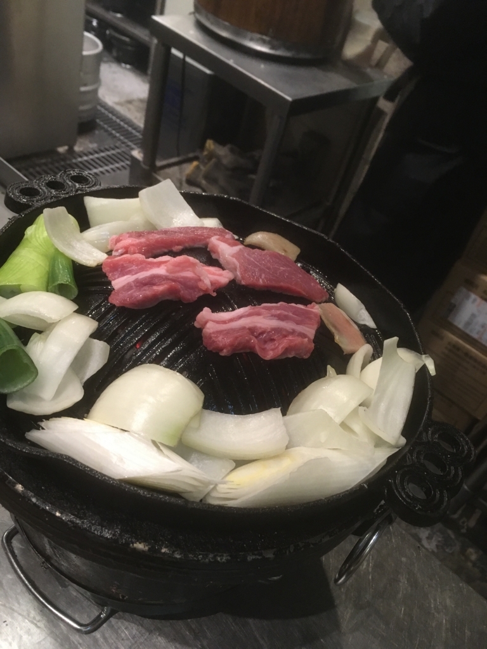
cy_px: 324
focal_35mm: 29
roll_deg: -18.3
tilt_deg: -40.0
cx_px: 244
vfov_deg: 61.7
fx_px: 544
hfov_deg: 48.2
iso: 200
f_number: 2.2
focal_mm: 4.15
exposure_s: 1/17
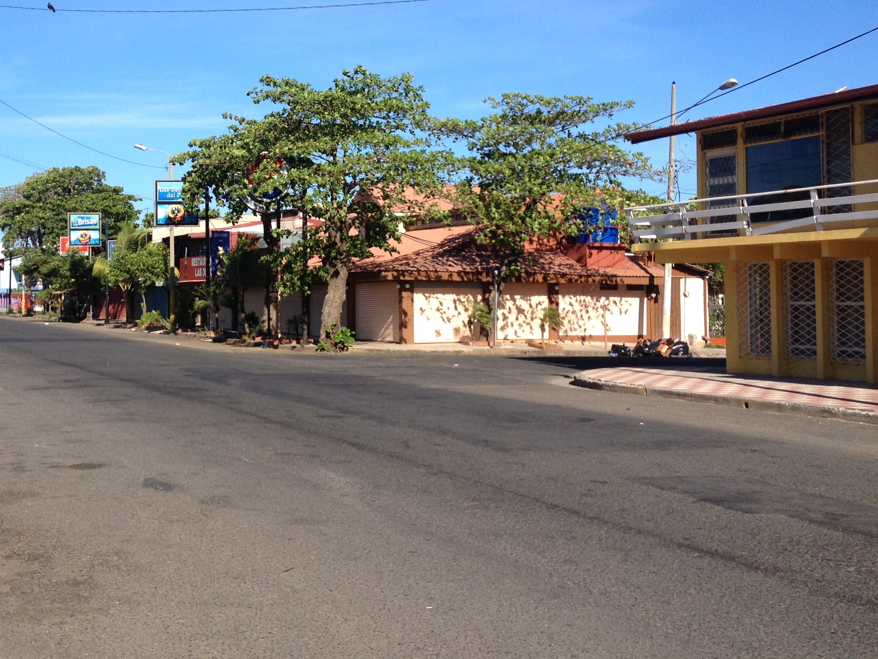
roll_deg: -0.4
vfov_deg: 27.4
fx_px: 1345
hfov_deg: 35.8
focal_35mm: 53
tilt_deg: -0.1
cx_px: 288
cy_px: 229
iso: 50
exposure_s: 1/1783
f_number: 2.4
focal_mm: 4.28
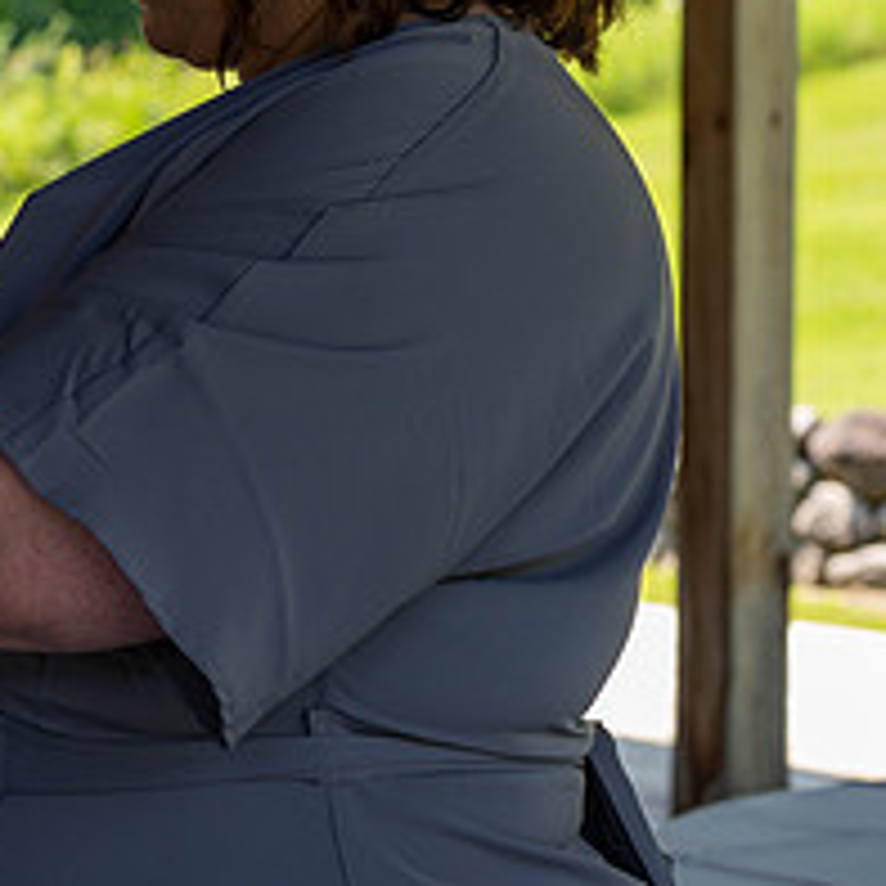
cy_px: 139
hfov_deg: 12.4
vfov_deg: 12.6
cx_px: -139
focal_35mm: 138
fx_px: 3996
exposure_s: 1/250
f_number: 4.5
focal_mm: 50
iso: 200
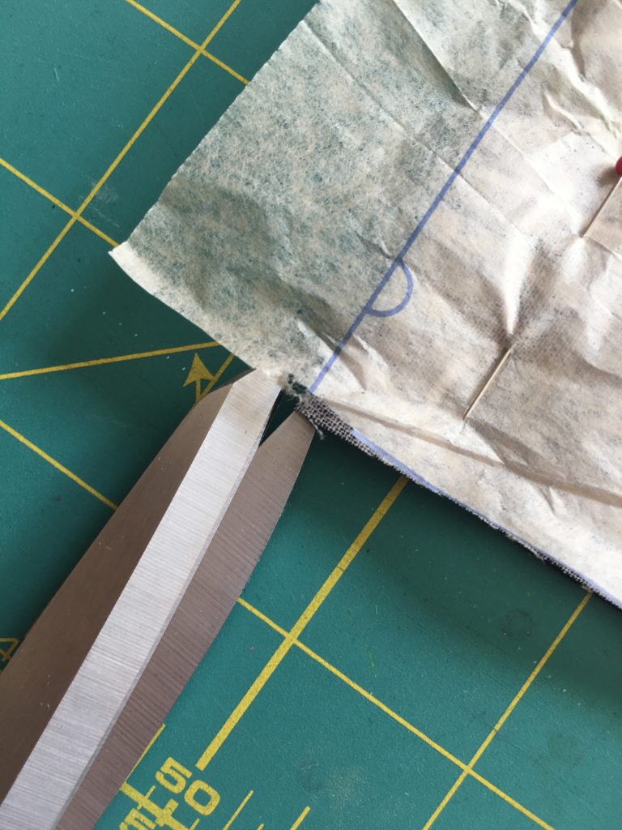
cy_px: 415
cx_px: 311
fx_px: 695
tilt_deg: -87.1
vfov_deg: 61.7
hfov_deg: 48.2
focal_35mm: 29
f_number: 2.2
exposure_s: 1/60
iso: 32
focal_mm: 4.15
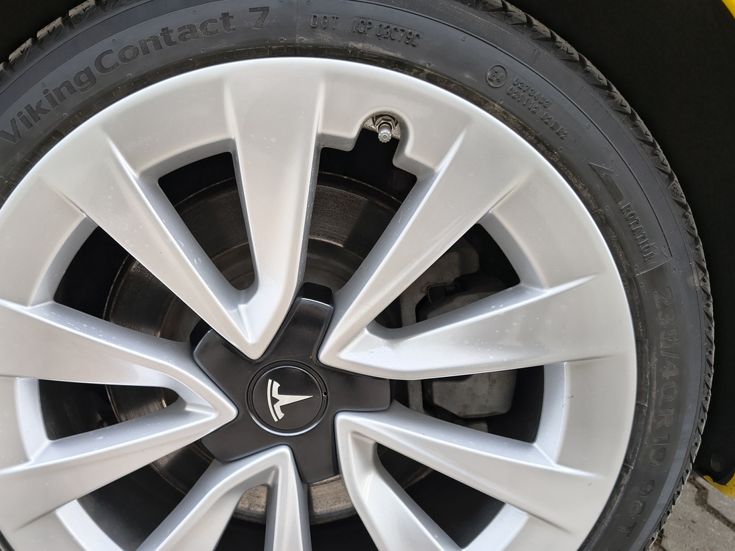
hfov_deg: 52.0
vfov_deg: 40.5
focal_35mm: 35
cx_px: 269
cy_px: 335
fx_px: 743
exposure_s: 1/100
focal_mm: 5.56
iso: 221
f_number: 1.8
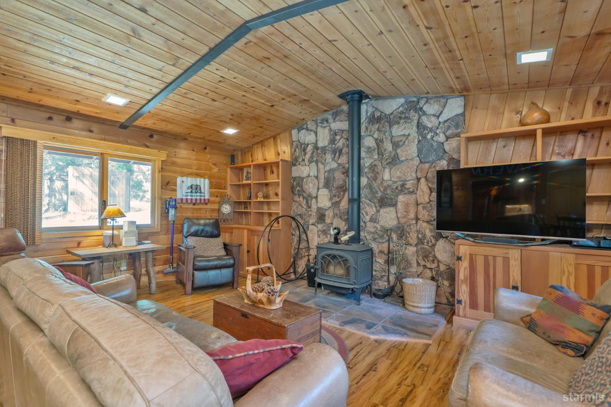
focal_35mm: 16
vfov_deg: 73.7
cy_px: 204
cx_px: 306
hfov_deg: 96.7
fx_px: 272
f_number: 6.3
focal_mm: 16
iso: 320
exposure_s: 1/4
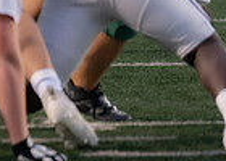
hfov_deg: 1.8
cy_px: -93
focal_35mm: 1090
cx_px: -263
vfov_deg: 1.3
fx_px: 6996
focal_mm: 200
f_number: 2.8
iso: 2000
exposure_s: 1/1250
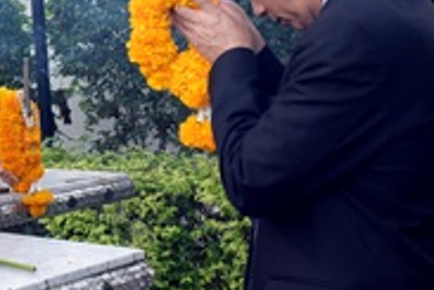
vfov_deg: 13.1
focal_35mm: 104
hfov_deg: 18.7
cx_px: -81
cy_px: 1
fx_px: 1248
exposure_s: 1/250
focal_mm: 23
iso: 800
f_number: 6.3
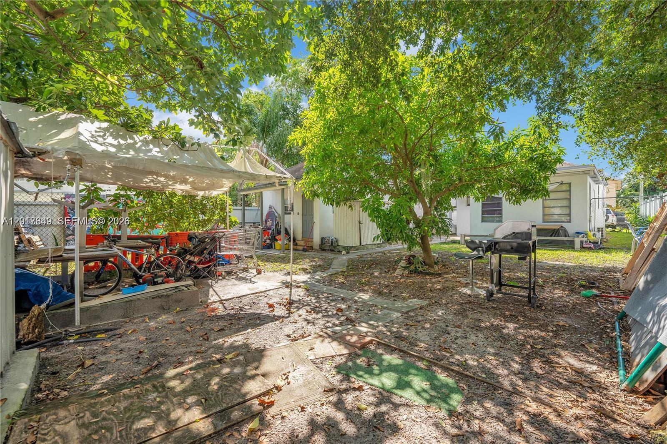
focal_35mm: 14
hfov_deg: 104.3
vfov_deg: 81.2
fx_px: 259
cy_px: 222
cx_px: 334
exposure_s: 1/160
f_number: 4.5
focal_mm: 14
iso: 100
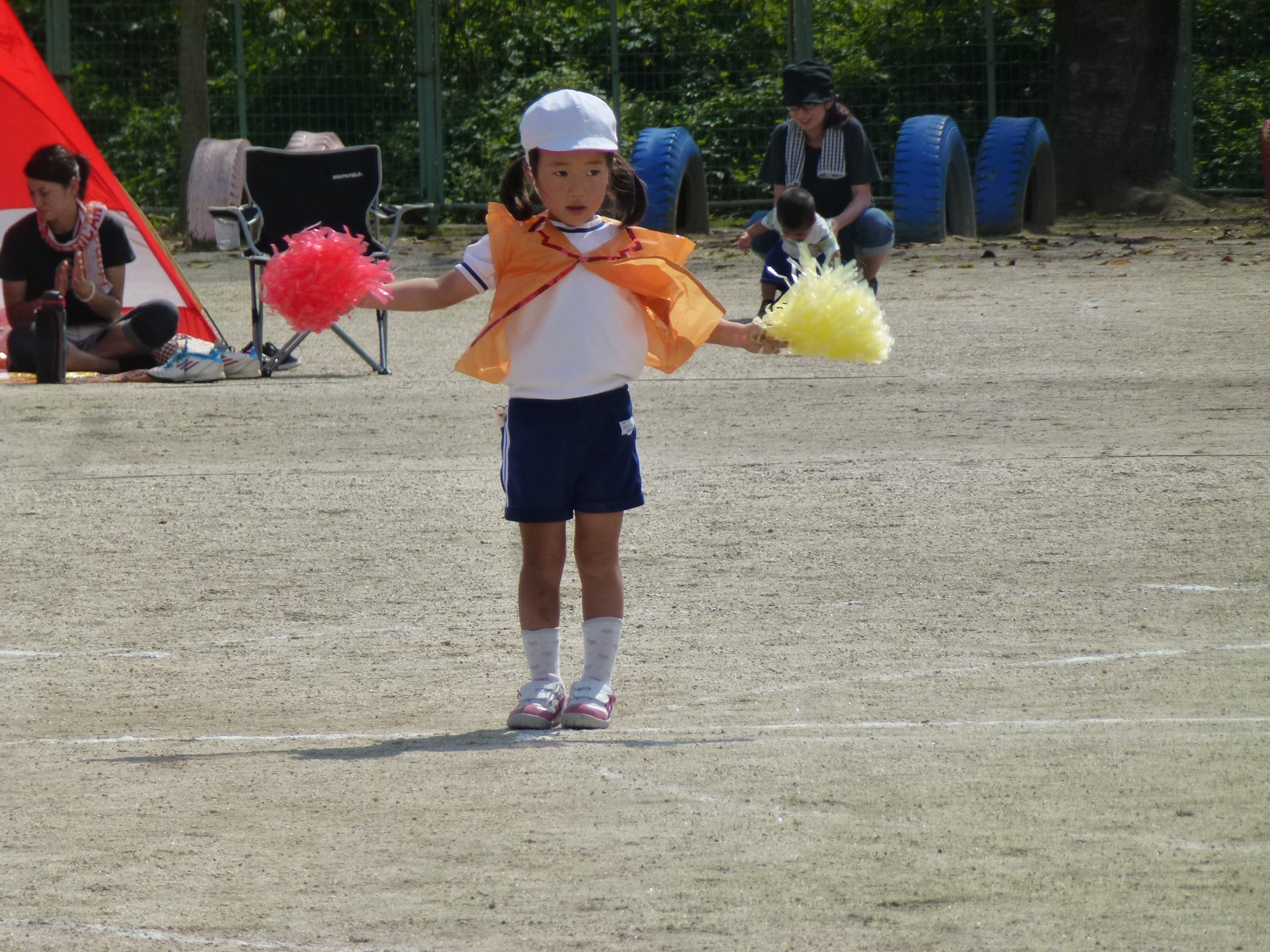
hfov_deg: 5.2
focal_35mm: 384
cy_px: 476
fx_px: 14088
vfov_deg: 3.9
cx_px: 635
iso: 160
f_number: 5.9
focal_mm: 68.8
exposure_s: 1/1000
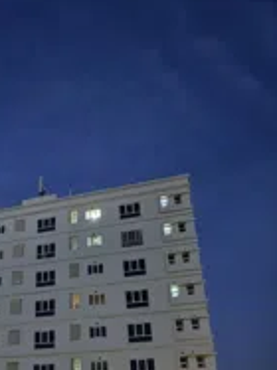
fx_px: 320
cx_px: 24
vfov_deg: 48.7
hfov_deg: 42.6
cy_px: 374
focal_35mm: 30
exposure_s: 1/13
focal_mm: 2.22
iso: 1600
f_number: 2.2
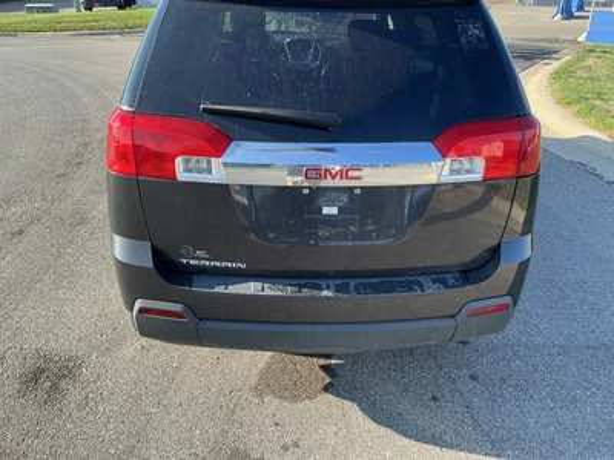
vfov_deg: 49.7
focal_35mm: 28
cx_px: 307
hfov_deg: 63.4
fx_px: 497
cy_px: 230
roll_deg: +0.1
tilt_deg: -26.2
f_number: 1.8
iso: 25
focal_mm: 3
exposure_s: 1/300
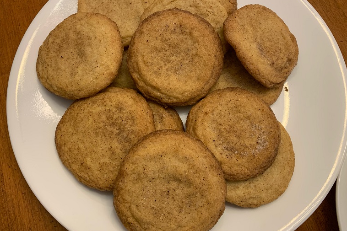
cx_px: 175
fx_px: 270
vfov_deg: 46.4
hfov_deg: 65.5
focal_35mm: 28
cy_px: 108
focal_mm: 4.25
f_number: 1.8
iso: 200
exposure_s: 1/60
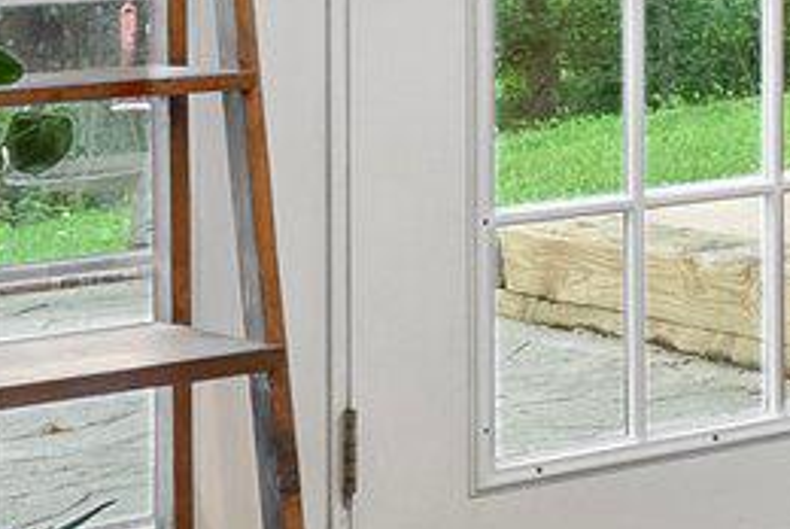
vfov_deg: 10.6
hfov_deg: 11.2
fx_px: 2768
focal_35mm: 126
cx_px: 2270
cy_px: -230
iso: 640
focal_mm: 16
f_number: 8
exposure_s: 1/1.67
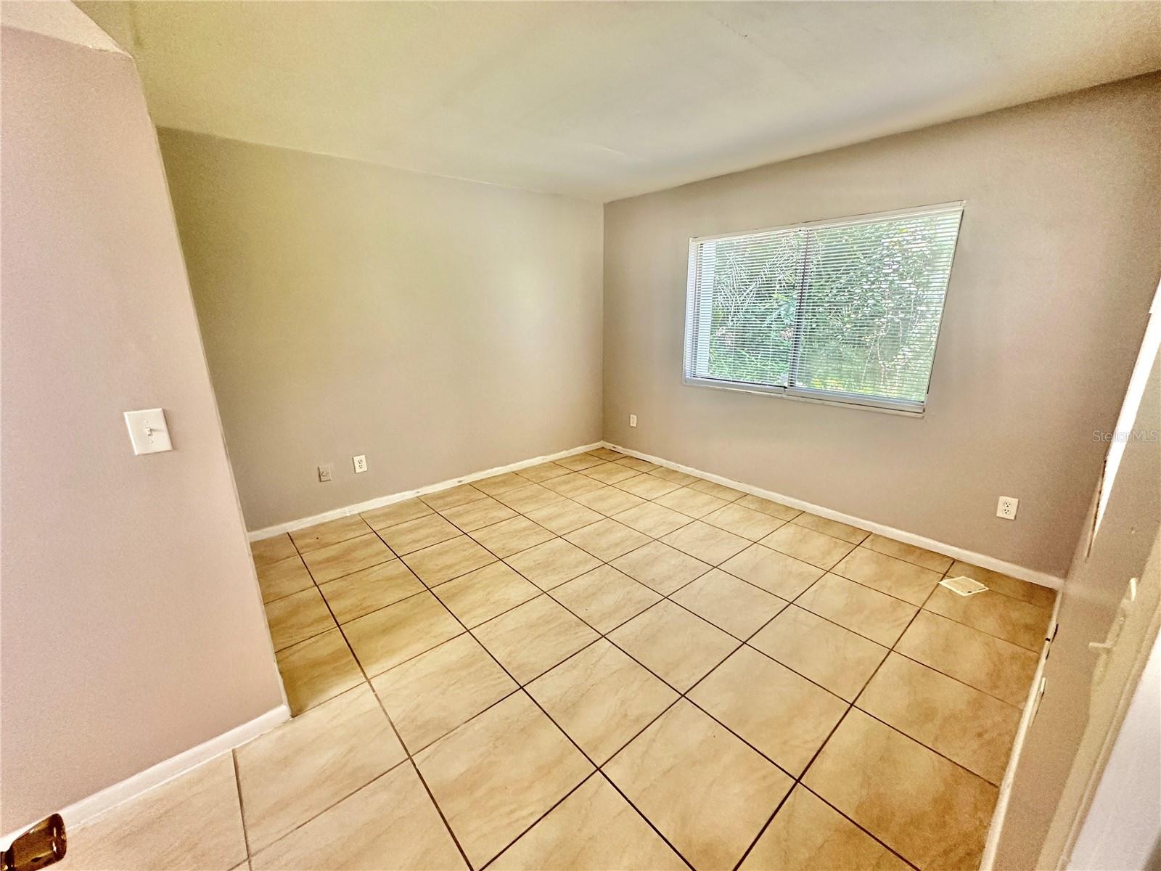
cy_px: 436
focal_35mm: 14
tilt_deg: -15.2
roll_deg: +0.1
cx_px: 580
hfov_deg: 102.1
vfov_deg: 85.7
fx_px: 470
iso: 200
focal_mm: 2.22
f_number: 2.2
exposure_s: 1/120
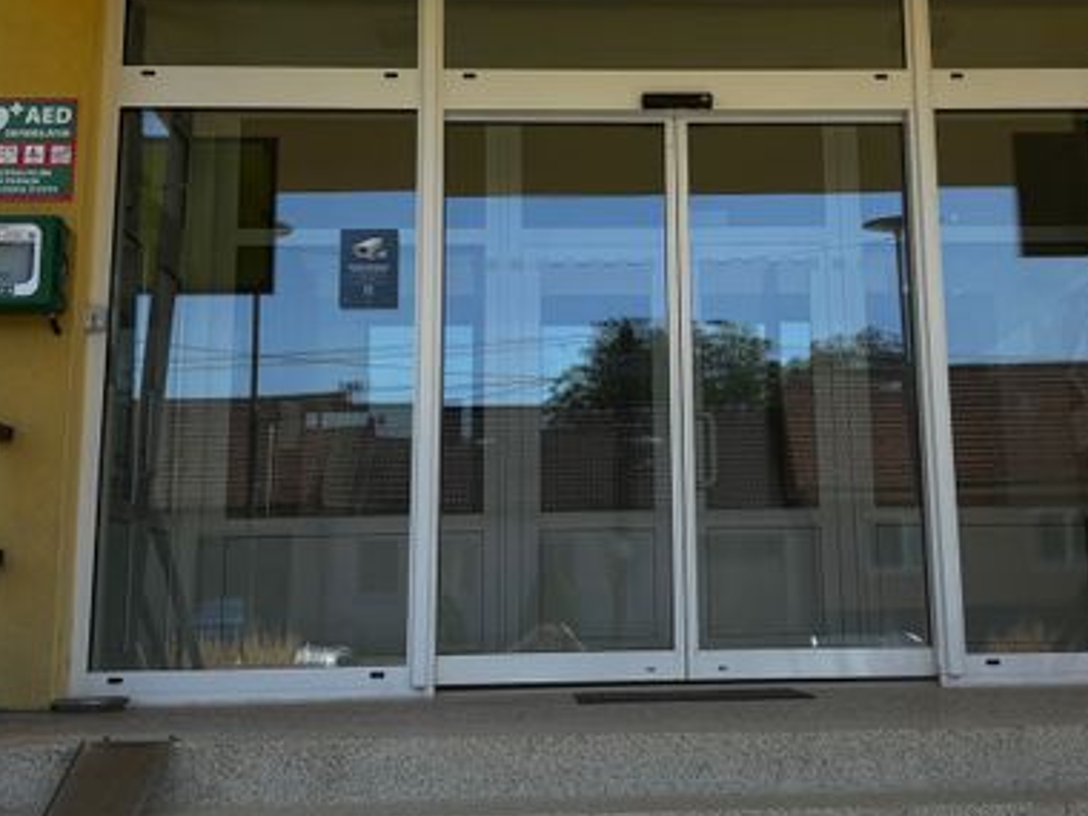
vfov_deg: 27.8
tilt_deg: +12.2
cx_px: 661
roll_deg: +1.0
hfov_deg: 36.7
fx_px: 1634
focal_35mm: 52
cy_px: 266
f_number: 1.6
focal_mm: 5.96
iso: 50
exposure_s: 1/1845
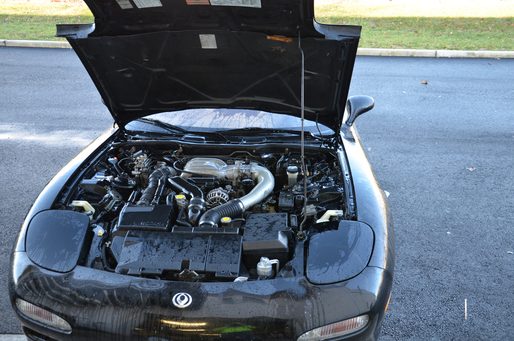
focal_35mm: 33
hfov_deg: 57.3
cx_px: 257
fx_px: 470
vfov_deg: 39.8
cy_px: 170
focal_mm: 22
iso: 400
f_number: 5
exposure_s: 1/100
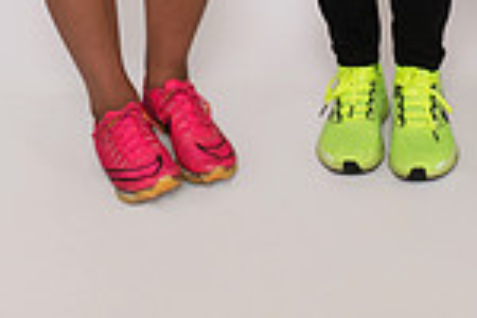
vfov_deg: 11.1
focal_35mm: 108
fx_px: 1431
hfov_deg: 18.9
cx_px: 324
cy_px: -391
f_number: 8
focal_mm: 36
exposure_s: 1/320
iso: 640
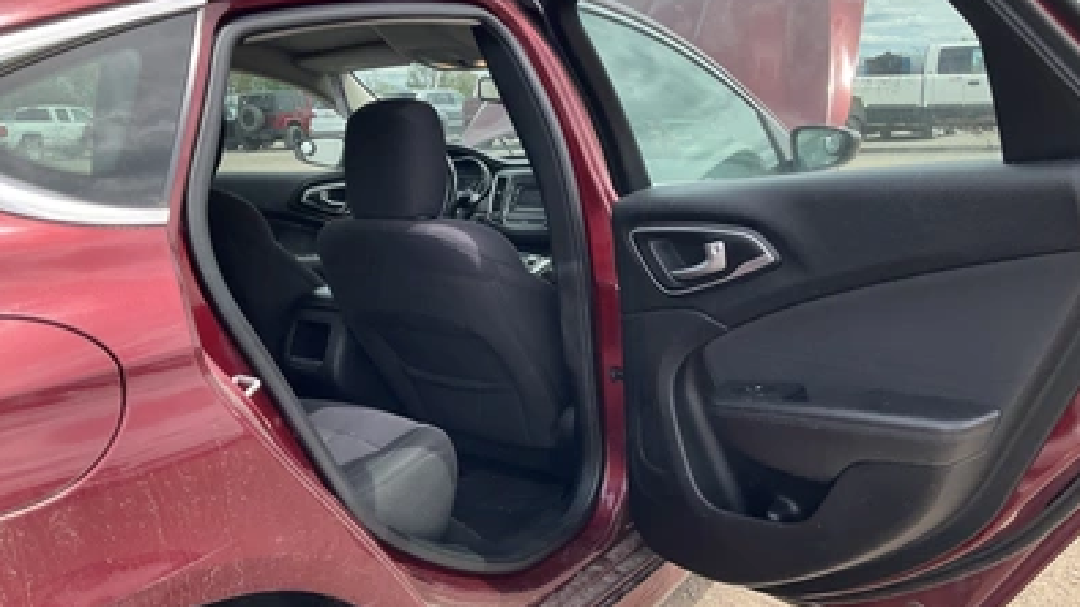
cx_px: 541
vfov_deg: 36.6
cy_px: 282
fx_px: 916
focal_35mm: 32
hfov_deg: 61.0
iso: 25
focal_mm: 3
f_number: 1.8
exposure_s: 1/551
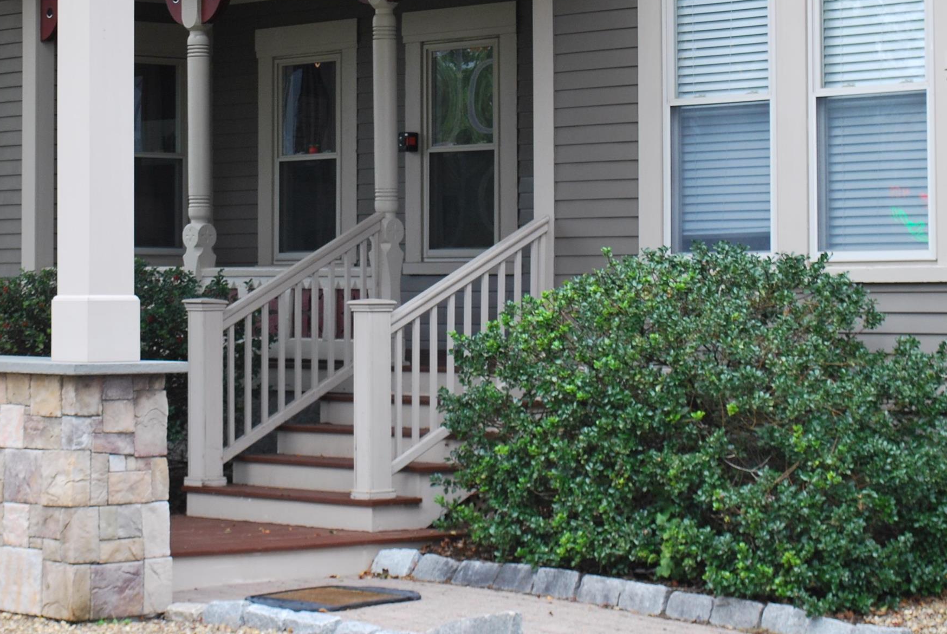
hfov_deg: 17.5
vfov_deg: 11.8
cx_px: 262
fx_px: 3055
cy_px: 116
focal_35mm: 116
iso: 180
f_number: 5.6
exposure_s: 1/125
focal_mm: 44
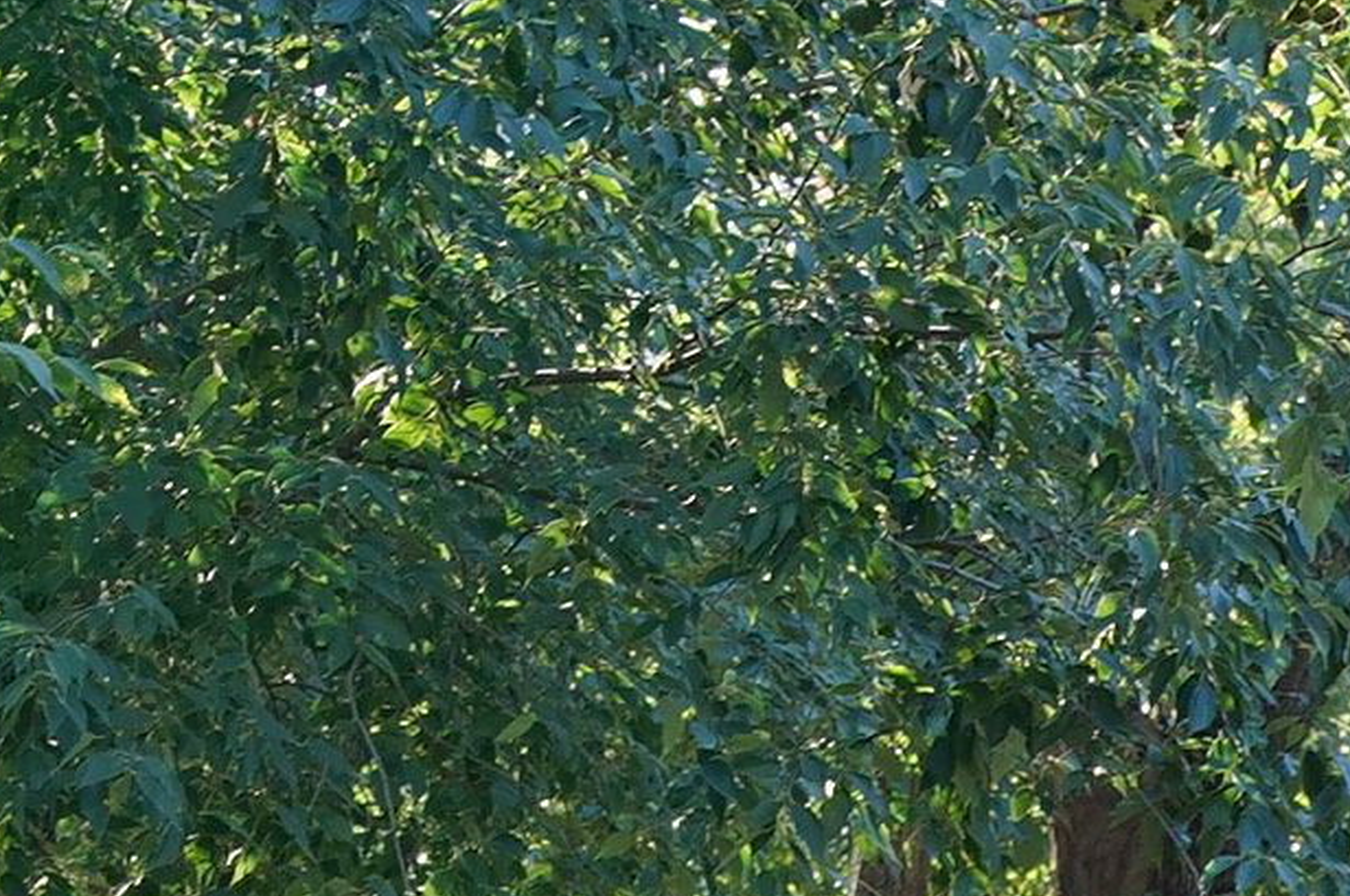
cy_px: 2121
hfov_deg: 4.0
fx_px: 19212
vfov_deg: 2.7
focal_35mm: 513
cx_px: 1723
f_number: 8
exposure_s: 1/125
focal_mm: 105
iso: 500
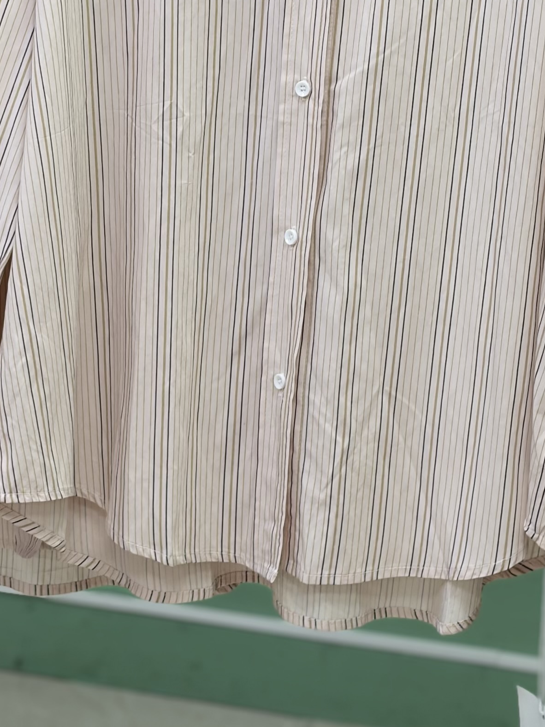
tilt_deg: -12.9
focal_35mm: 133
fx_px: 2792
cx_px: 170
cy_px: 209
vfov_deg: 14.8
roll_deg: -1.4
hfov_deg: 11.1
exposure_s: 1/100
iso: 32
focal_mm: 5.96
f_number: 1.6
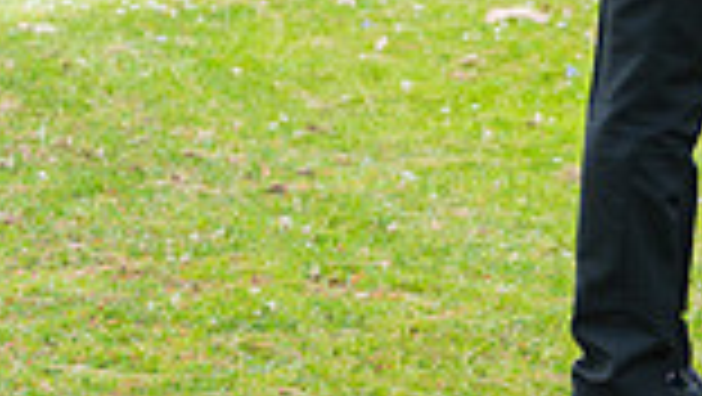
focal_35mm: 272
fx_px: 5067
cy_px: -266
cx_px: 1125
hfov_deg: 7.7
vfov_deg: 4.4
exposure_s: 1/1600
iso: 500
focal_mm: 70
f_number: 4
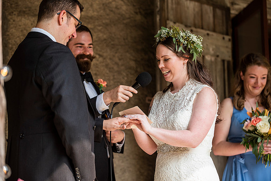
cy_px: 90
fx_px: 904
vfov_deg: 11.4
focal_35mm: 120
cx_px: 136
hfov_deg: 17.1
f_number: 3.5
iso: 400
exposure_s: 1/800
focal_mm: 120
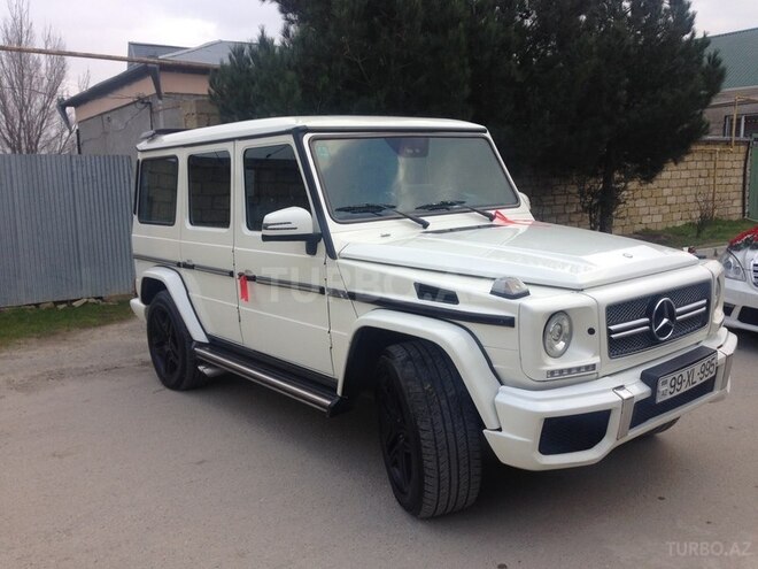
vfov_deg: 42.9
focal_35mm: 33
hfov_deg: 55.4
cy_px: 284
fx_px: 723
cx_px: 379
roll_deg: +0.5
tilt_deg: -8.6
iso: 50
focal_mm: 4.12
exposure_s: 1/276
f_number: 2.4
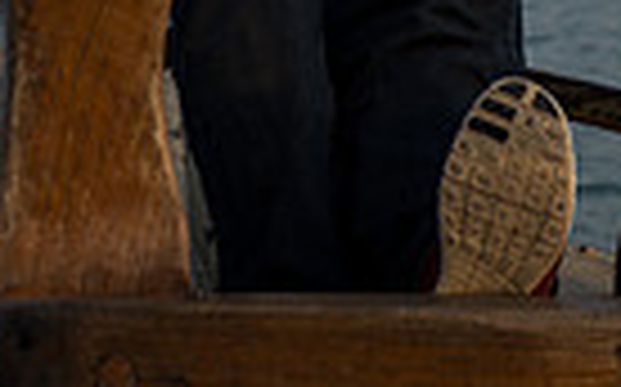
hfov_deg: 9.0
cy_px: -612
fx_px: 3940
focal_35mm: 233
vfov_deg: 5.4
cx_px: 104
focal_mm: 70
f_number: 4
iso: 100
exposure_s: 1/500
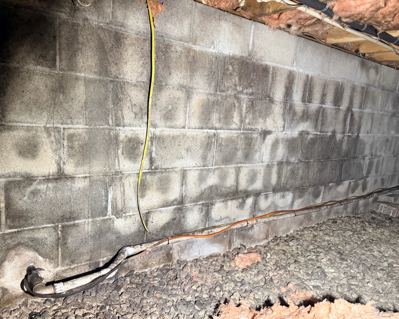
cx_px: 190
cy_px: 165
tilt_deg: -10.3
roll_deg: -3.7
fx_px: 307
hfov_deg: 66.0
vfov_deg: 54.9
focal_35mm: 26
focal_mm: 6.76
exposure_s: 1/60
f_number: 1.78
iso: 400
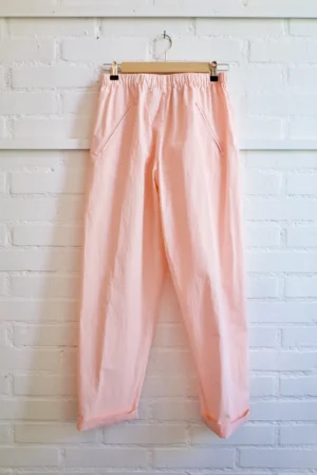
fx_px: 370
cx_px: 158
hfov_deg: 46.4
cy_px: 238
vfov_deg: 65.5
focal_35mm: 28
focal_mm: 18.3
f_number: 2.8
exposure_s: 1/40
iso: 200
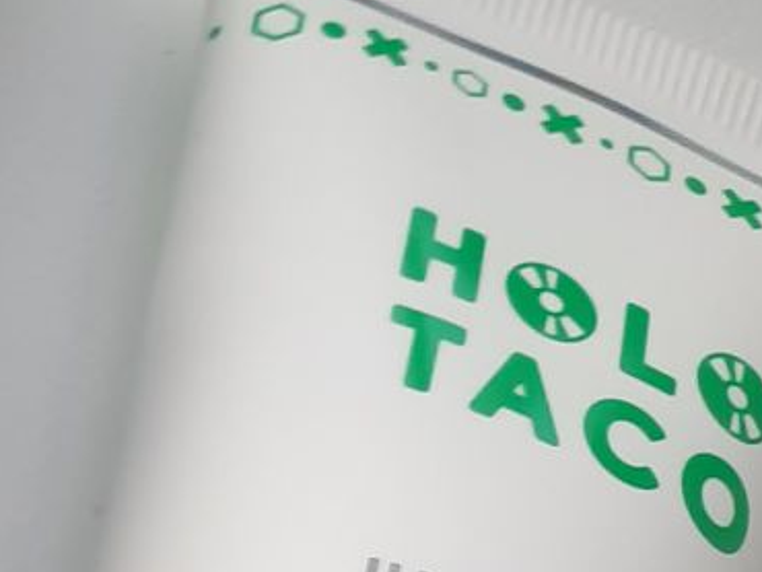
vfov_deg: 10.5
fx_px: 2974
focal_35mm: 135
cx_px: -1042
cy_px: 951
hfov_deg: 11.9
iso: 50
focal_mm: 4.6
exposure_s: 1/100
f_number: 2
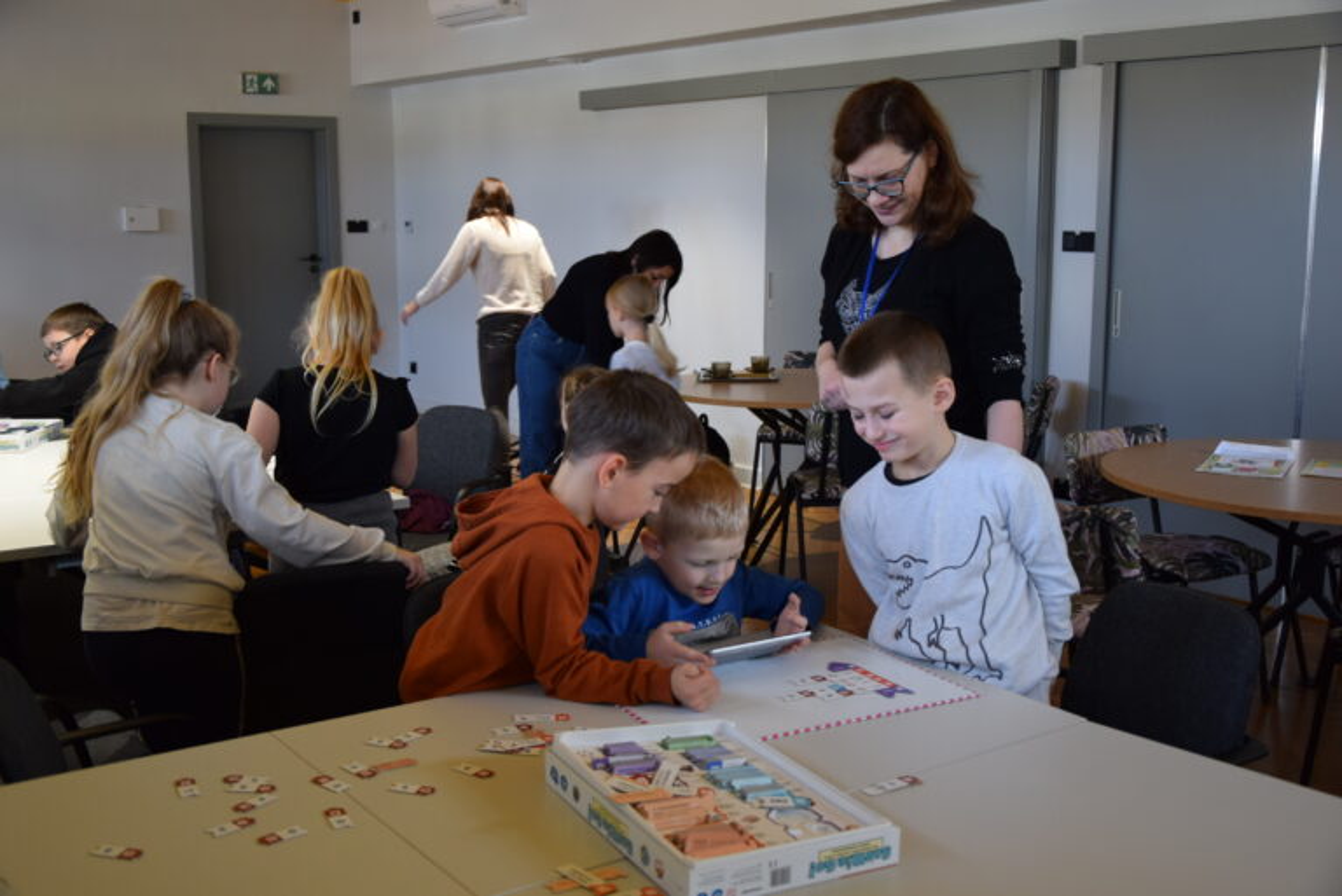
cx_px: 671
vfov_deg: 34.3
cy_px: 448
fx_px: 1455
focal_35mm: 39
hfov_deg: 49.5
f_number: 4
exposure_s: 1/60
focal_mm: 26
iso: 720
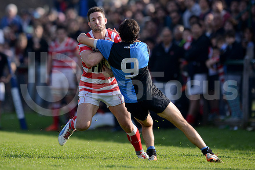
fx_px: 2976
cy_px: 85
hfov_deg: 4.9
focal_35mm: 420
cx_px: 128
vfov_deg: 3.3
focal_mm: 420
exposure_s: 1/2000
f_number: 4
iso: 560
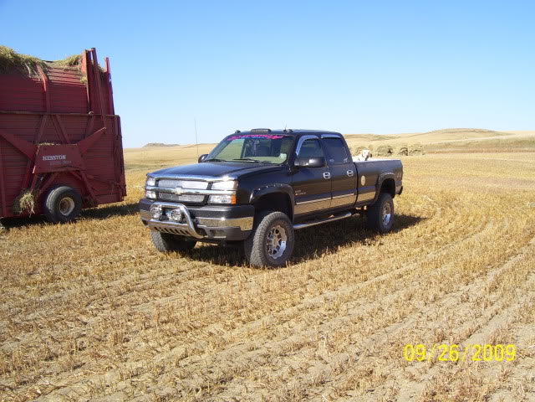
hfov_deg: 54.0
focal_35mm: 34
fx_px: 525
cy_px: 201
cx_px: 268
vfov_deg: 41.8
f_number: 4.8
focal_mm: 5.6
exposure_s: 1/350
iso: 80
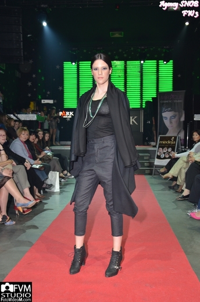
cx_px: 100
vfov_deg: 53.2
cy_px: 151
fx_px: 302
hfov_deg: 36.7
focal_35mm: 36
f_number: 6.3
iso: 640
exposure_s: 1/60
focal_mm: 24
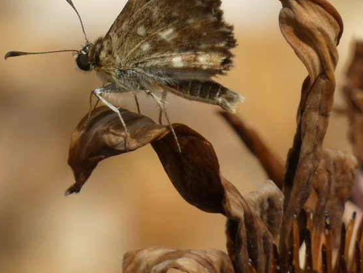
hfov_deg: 2.5
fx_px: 8363
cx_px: 183
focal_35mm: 797
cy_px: 78
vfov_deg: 1.9
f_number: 5.6
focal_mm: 92.3
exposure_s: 1/250
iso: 80
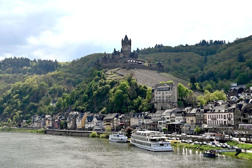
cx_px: 126
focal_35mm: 44
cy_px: 84
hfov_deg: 44.5
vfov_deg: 30.5
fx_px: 308
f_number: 7.1
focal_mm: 44
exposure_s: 1/400
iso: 100
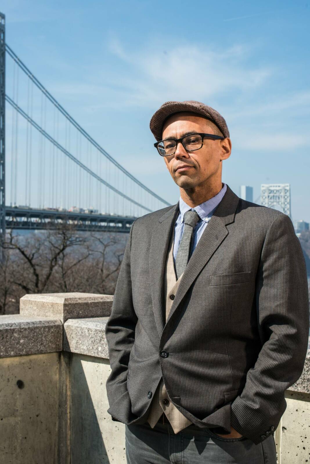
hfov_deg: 27.0
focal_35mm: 50
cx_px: 155
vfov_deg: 39.6
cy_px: 232
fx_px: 645
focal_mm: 50
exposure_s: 1/250
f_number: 8
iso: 100
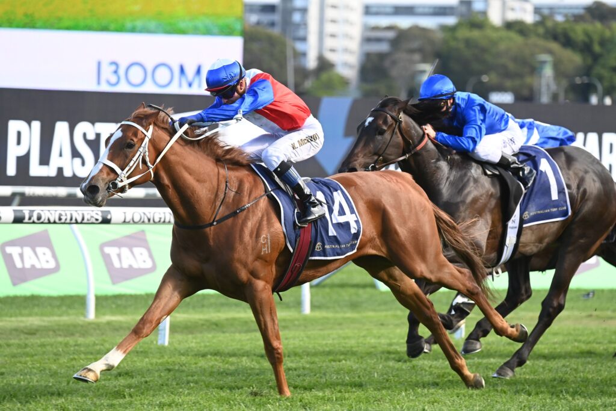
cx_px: 308
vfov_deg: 5.5
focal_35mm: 250
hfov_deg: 8.2
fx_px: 4278
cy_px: 206
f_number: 5.6
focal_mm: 250
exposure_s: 1/1600
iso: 2200
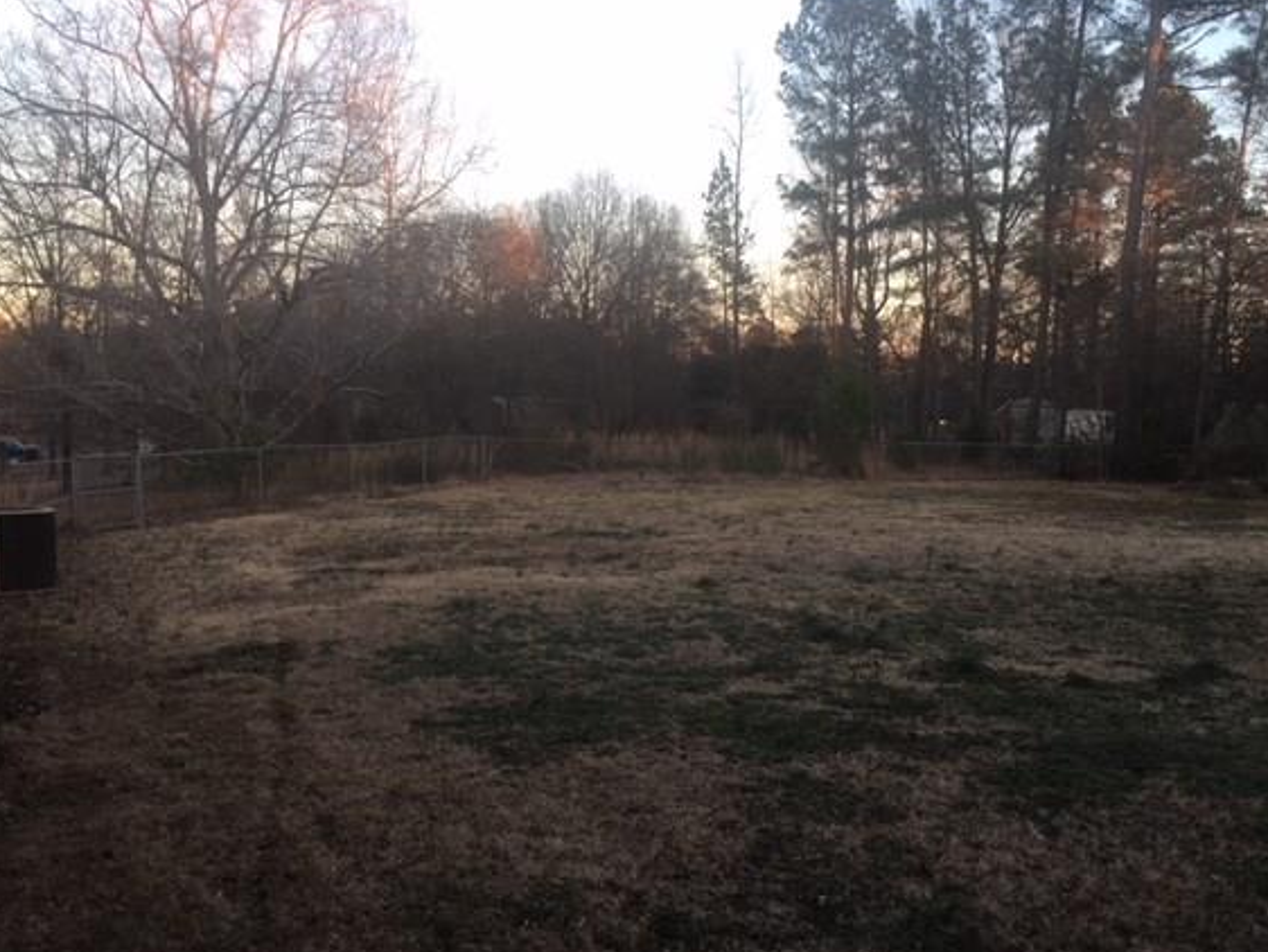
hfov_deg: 55.3
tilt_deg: -2.5
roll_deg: -1.0
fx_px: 1209
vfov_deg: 43.0
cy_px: 481
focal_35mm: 33
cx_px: 672
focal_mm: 4.15
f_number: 2.2
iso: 40
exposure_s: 1/120
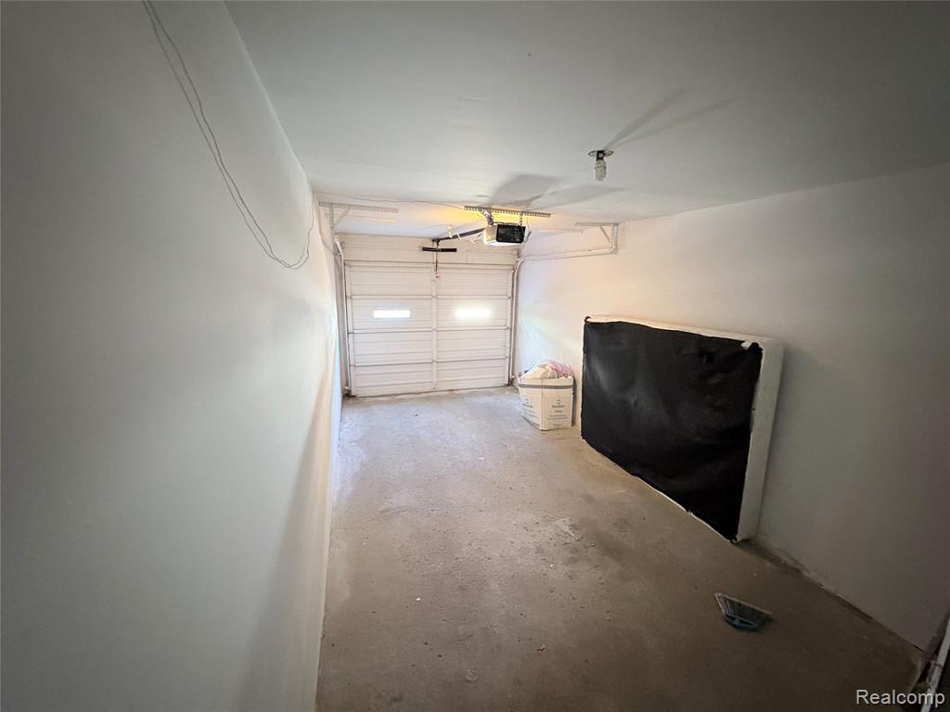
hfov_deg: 102.1
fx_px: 384
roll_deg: -0.7
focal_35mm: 14
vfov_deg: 85.7
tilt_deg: -12.1
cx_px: 475
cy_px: 356
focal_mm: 2.22
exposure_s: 1/40
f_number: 2.2
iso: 800
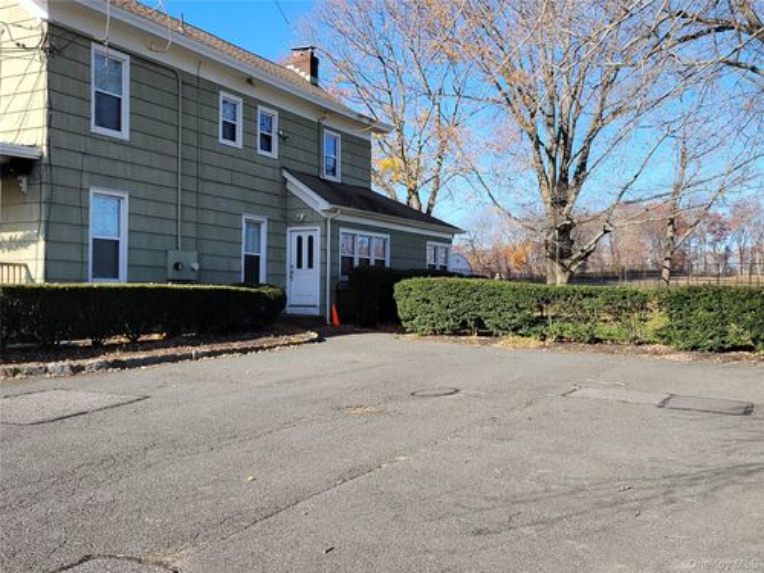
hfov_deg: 67.3
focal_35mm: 26
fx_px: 574
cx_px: 382
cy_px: 286
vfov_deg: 53.1
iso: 40
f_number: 1.8
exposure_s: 1/1347
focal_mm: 5.4
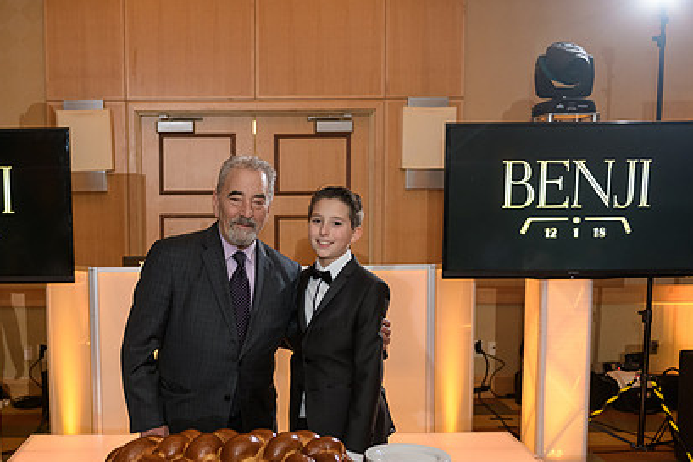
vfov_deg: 30.4
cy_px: 297
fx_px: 847
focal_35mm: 44
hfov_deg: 43.8
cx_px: 230
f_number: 3.2
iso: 1250
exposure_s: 1/125
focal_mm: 31
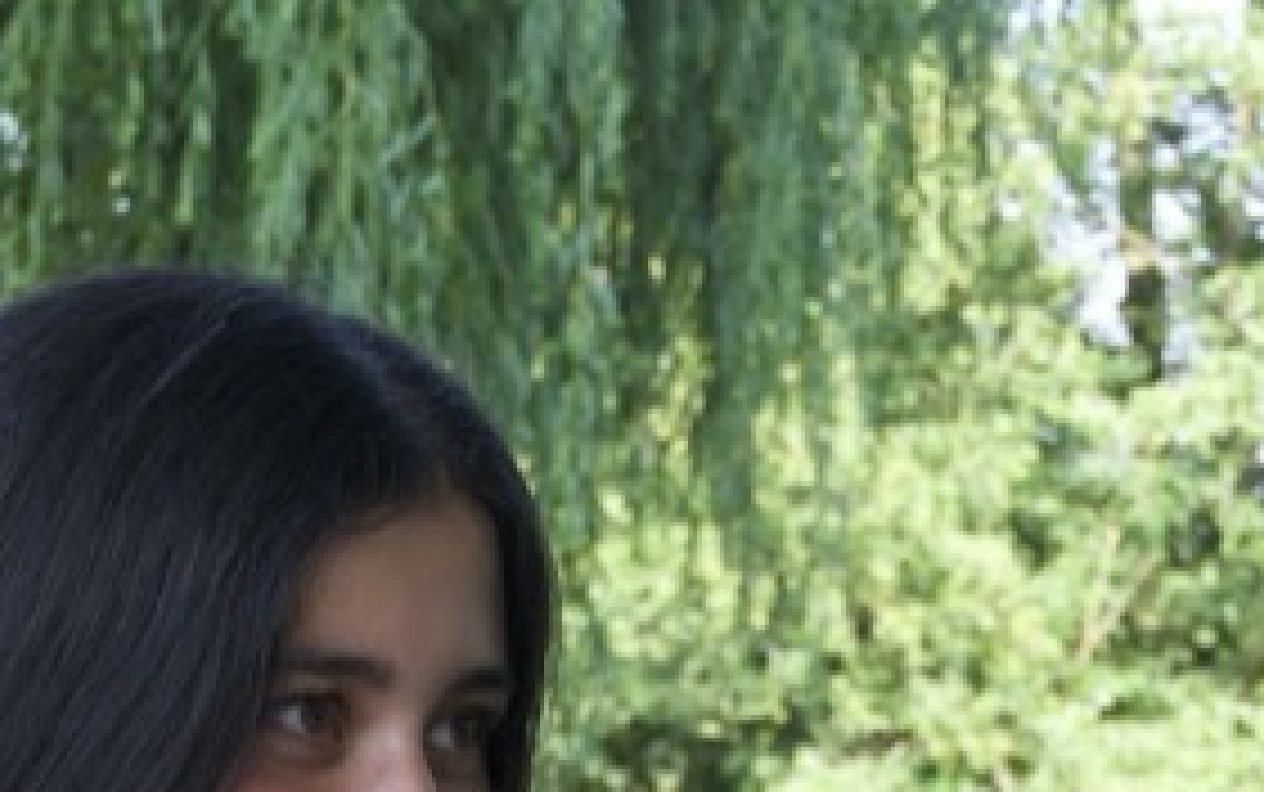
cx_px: 837
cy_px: 1393
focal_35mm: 192
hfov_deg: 10.9
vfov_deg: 6.7
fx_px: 6627
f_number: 5.6
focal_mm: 29.5
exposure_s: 1/160
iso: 250
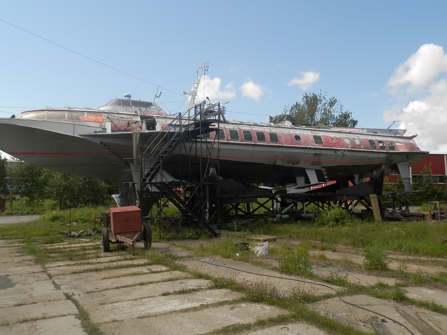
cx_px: 216
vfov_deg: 46.8
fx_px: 387
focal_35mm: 30
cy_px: 165
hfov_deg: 60.0
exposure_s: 1/1000
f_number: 3.1
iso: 80
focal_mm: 4.5
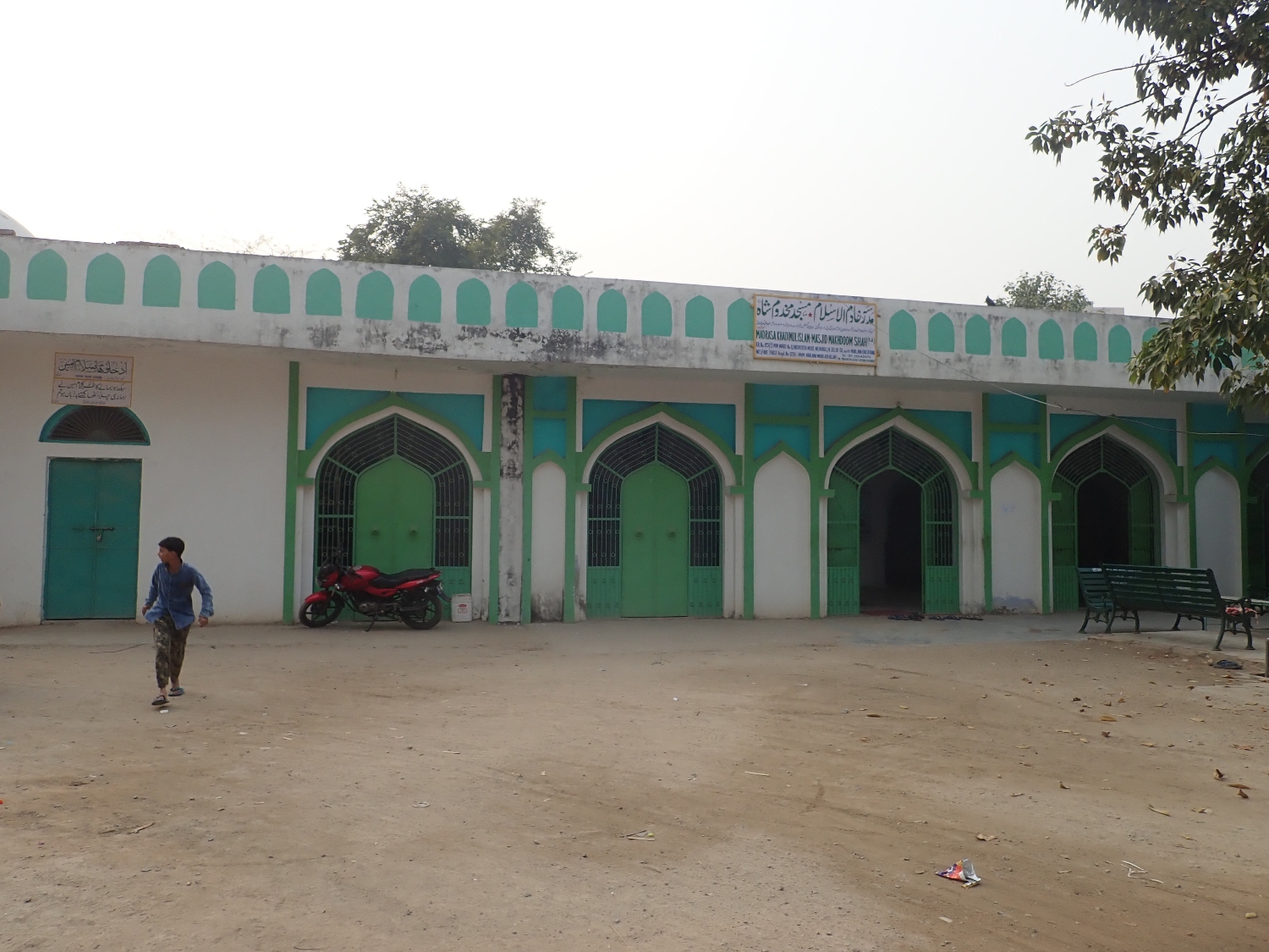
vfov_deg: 54.9
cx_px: 634
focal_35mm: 25
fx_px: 916
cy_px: 476
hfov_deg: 69.4
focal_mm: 4.5
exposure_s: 1/60
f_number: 8
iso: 125
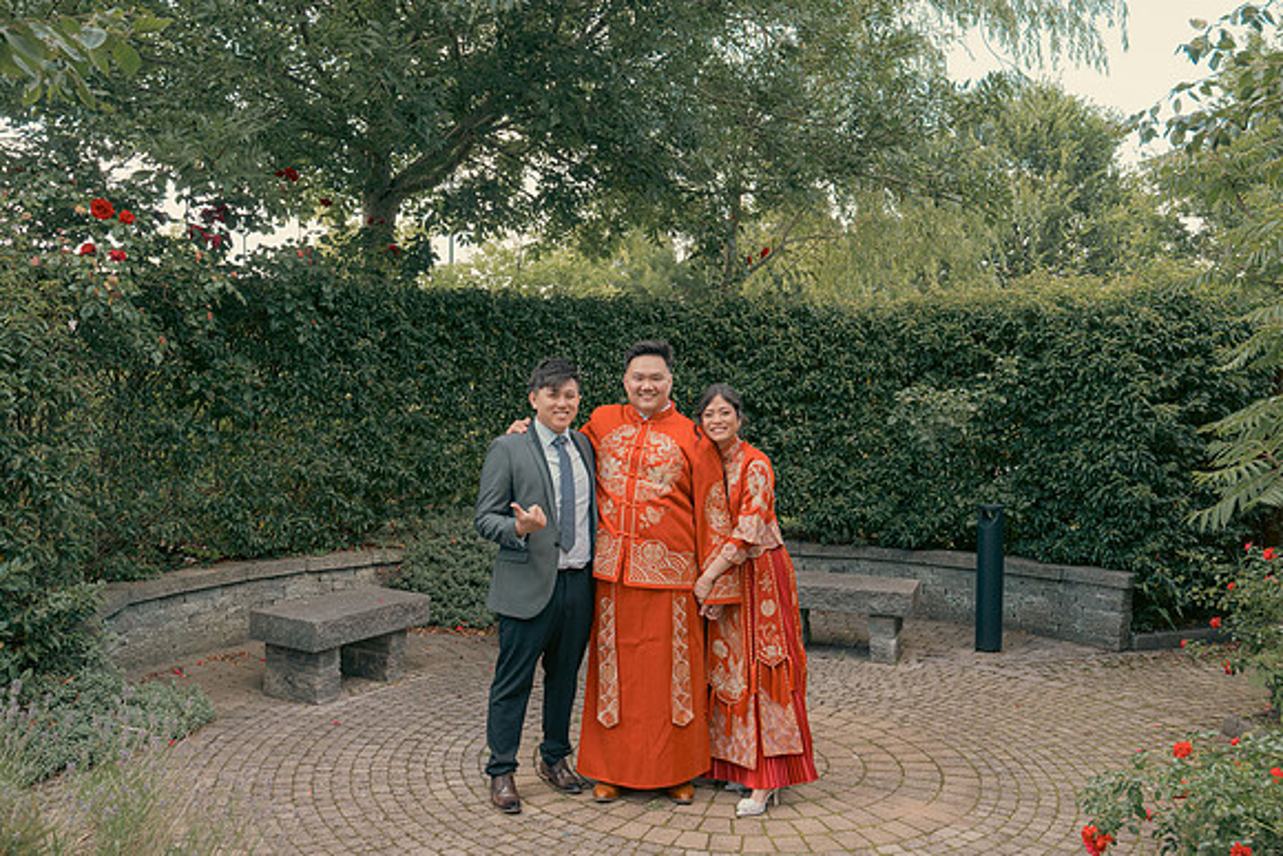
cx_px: 642
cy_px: 428
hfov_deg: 57.2
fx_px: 1176
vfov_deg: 40.0
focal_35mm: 33
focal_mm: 33
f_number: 5.6
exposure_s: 1/160
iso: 500
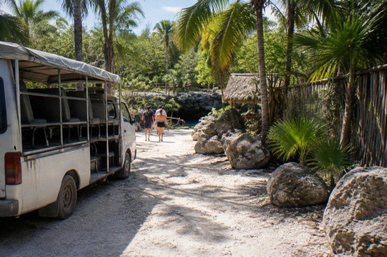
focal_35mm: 35
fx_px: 376
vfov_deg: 37.8
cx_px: 194
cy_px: 128
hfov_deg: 54.5
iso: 500
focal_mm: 35
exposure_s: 1/400
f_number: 9
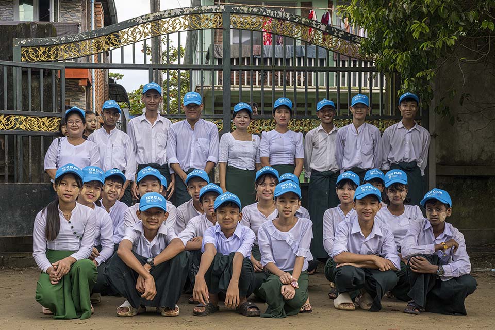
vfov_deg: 35.1
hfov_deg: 50.7
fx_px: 522
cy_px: 165
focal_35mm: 38
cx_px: 248
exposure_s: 1/640
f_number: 8
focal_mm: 38
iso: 640
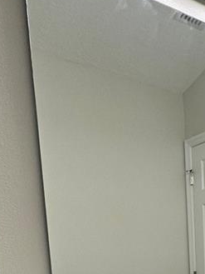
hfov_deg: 26.1
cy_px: 328
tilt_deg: -8.1
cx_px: 232
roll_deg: +1.2
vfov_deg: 31.5
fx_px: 402
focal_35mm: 51
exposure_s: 1/120
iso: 100
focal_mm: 2.22
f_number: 2.2
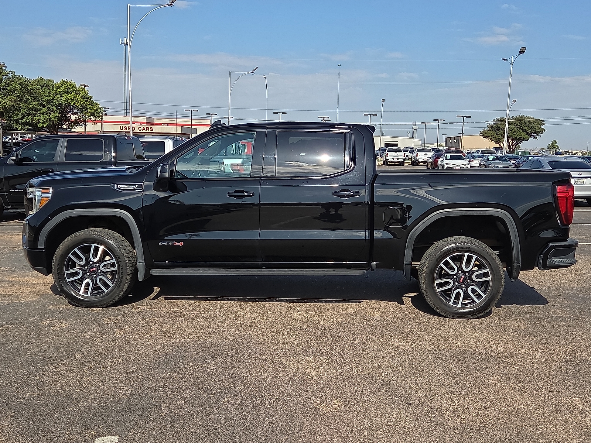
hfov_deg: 50.1
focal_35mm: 37
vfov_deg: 38.7
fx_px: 632
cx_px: 296
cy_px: 222
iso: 25
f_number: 1.8
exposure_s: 1/2000
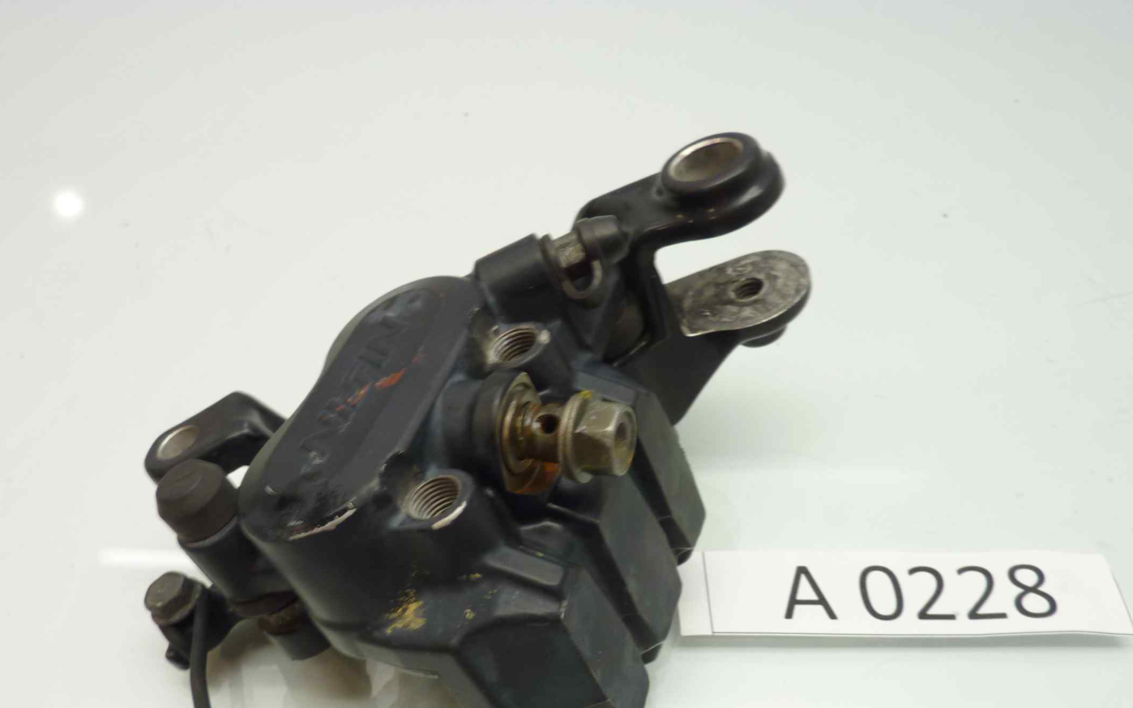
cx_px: 541
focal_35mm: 32
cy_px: 505
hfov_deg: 59.6
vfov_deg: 38.7
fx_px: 988
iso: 80
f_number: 3.3
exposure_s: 1/13
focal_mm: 4.1
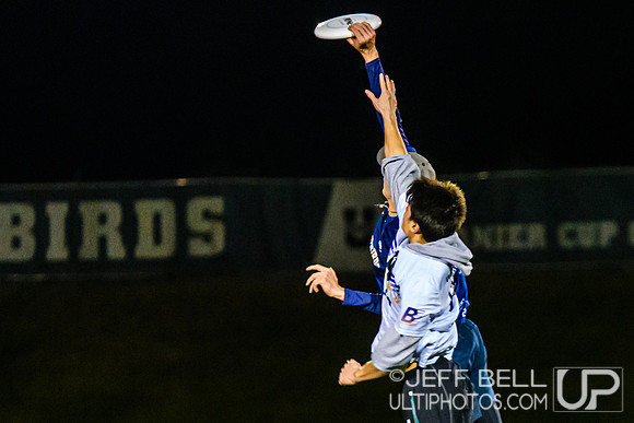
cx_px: 396
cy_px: 273
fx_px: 5846
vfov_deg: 4.1
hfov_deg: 6.2
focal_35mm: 332
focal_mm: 155
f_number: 3.2
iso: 9000
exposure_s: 1/800
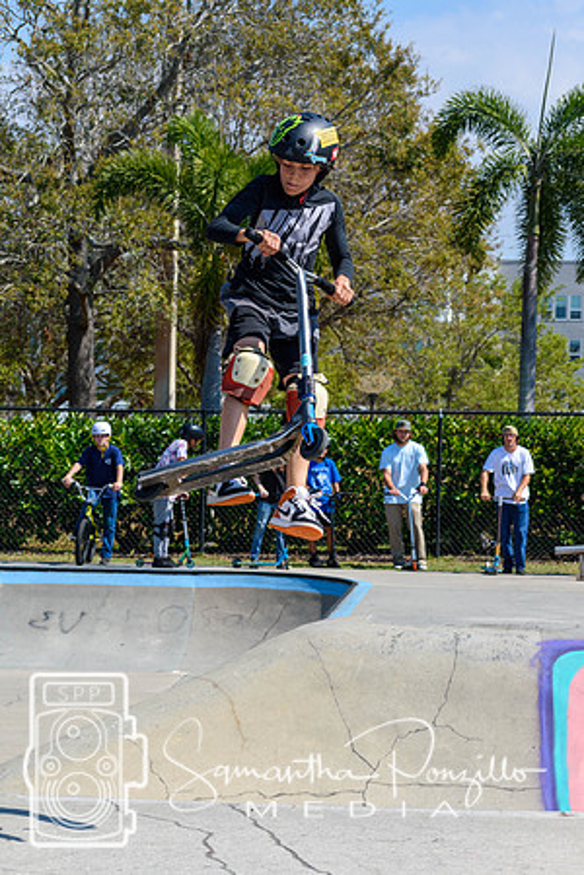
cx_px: 292
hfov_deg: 13.0
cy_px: 438
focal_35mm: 105
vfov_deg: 19.5
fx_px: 2555
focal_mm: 70
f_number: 7.1
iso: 200
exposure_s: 1/800
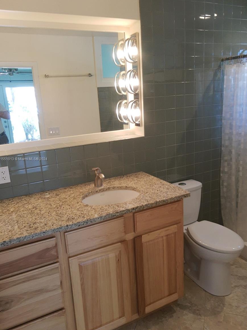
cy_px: 159
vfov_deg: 65.3
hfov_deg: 51.4
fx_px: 257
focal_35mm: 27
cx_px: 123
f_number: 1.8
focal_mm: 3.95
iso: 134
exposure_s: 1/50
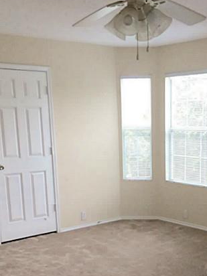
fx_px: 431
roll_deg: +1.7
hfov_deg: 26.7
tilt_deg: -11.7
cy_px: 204
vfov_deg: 34.8
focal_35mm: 54
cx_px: 150
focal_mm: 4.15
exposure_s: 1/33
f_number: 2.2
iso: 64
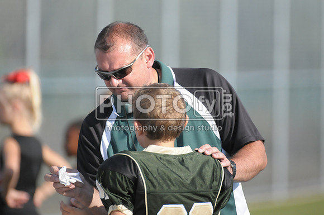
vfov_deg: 2.3
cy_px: 108
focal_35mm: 600
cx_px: 162
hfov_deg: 3.4
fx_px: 5392
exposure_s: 1/6400
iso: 1600
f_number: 4
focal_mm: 400
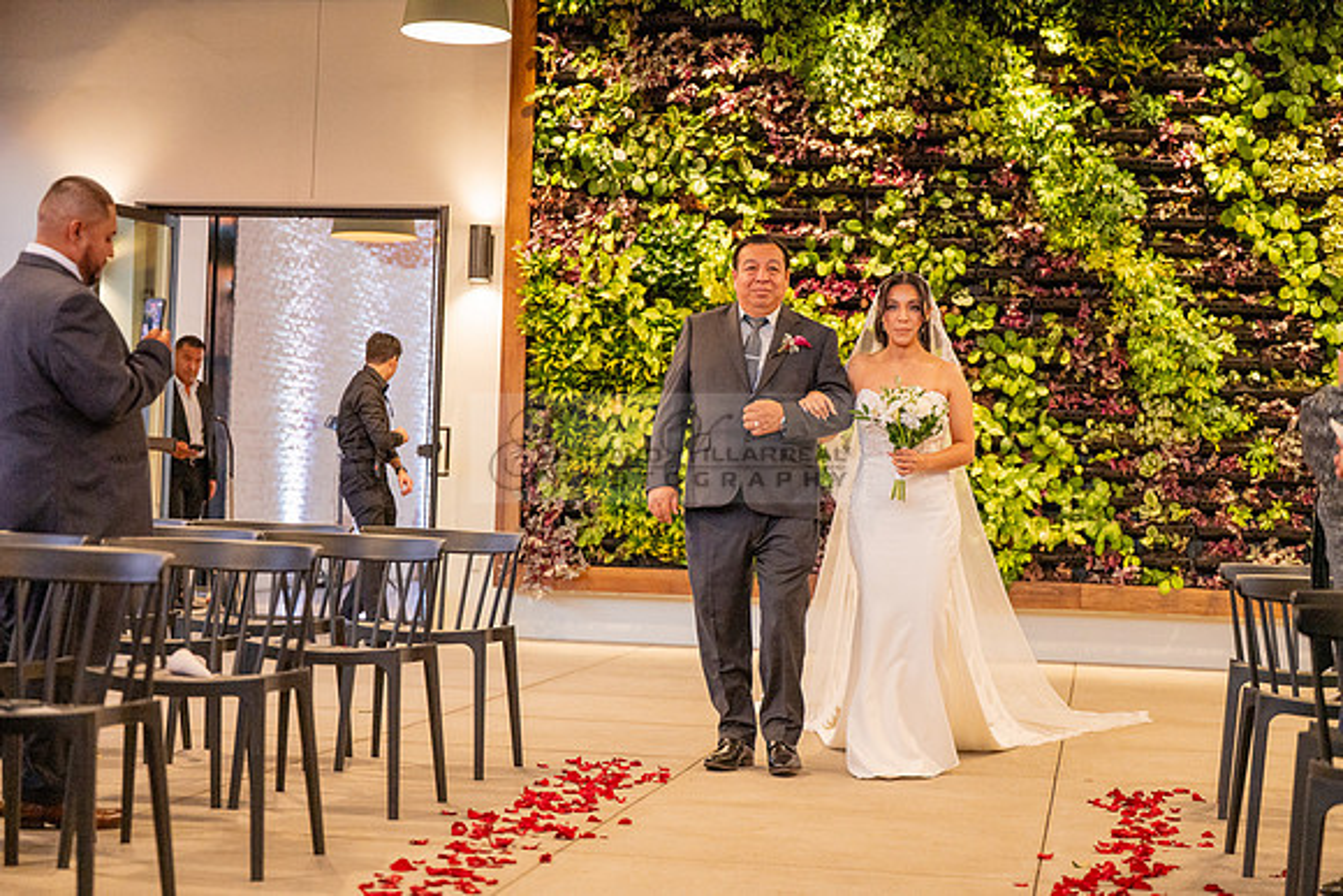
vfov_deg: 19.5
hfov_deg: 28.8
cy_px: 448
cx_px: 672
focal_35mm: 70
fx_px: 2612
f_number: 2.8
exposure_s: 1/320
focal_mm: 70
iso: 1600
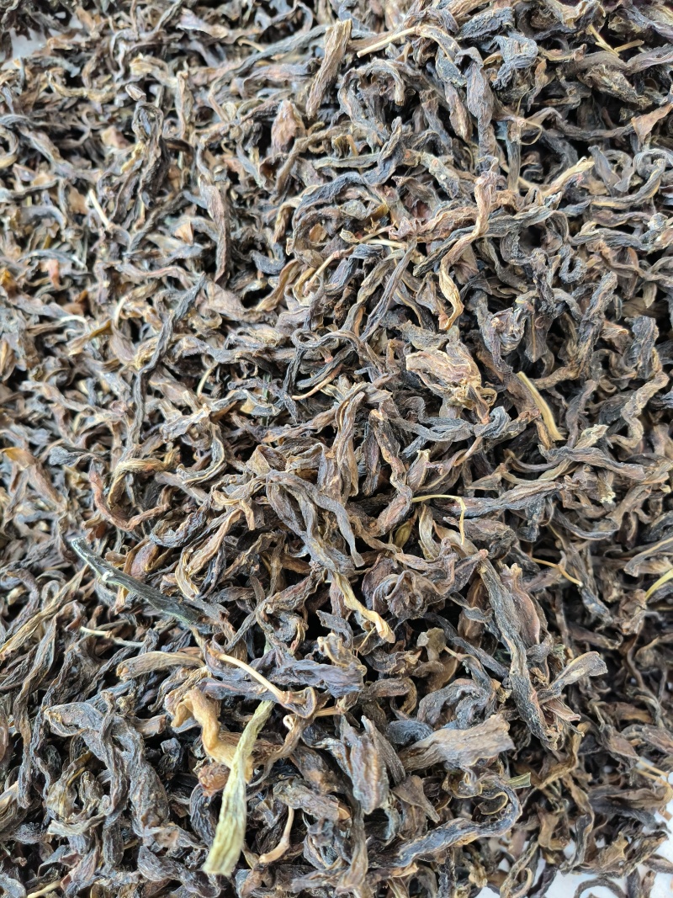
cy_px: 449
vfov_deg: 71.6
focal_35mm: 24
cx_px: 336
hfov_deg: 56.8
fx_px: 622
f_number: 1.8
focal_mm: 5.42
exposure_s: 1/151
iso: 1424
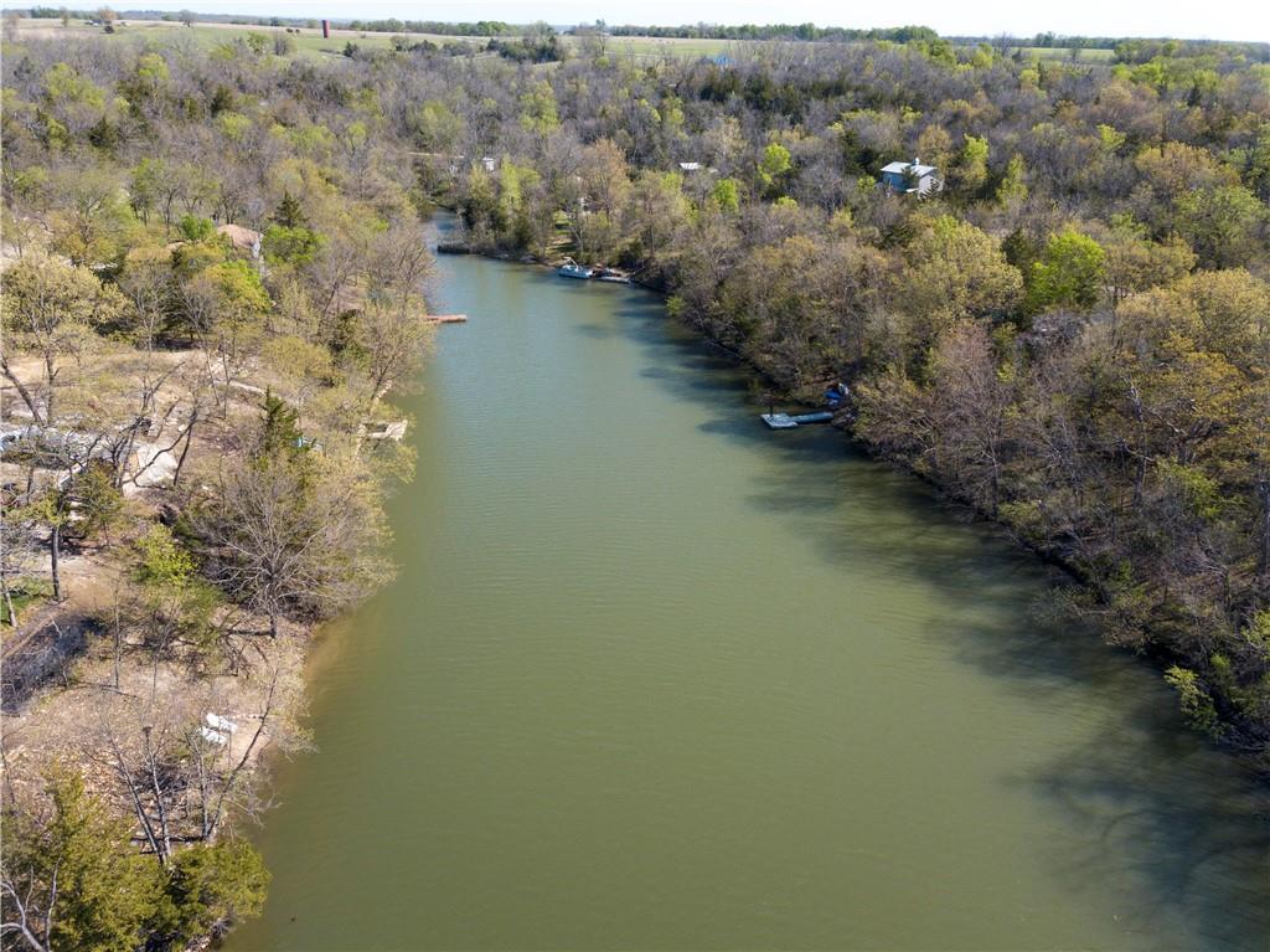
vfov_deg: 53.0
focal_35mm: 26
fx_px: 953
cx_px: 635
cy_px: 476
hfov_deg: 67.3
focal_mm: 4.73
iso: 100
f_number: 2.2
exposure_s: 1/470
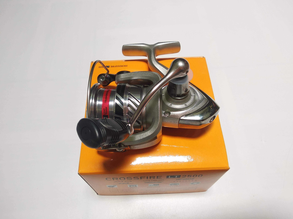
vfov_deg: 53.1
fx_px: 220
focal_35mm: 26
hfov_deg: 67.3
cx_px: 146
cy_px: 110
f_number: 2.2
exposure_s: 1/100
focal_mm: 3.81
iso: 125
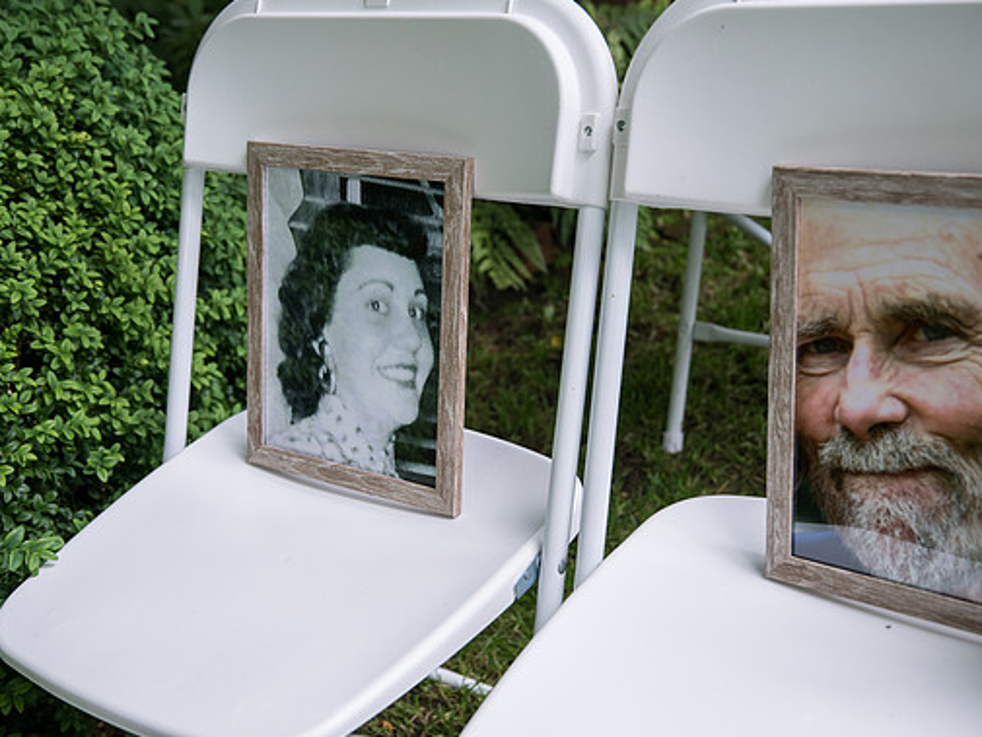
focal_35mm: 53
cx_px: 467
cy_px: 368
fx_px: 1504
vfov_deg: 27.5
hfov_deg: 36.2
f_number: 4.5
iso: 400
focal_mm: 48
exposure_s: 1/320
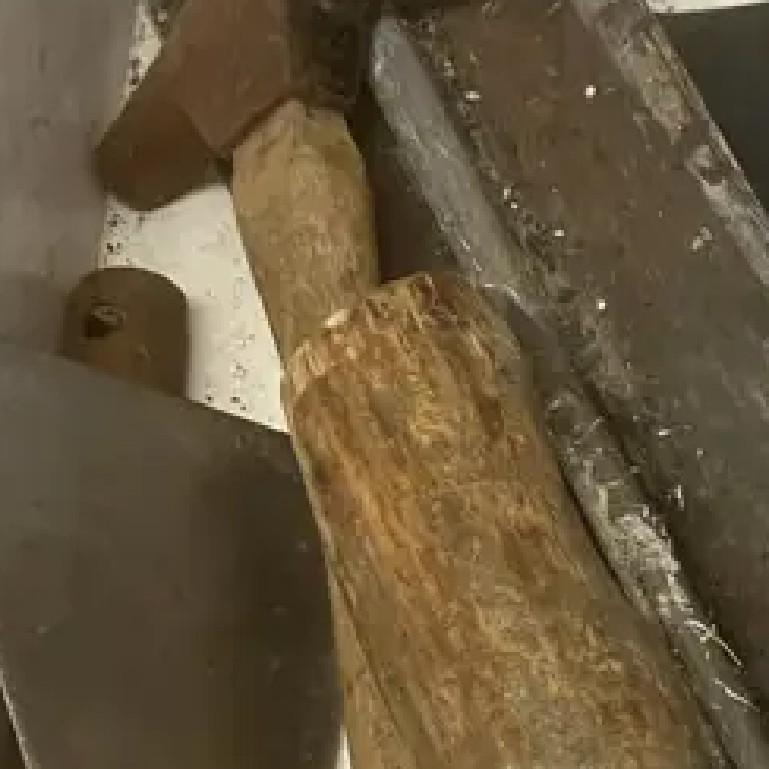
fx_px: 2614
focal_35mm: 104
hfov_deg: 16.3
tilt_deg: -59.6
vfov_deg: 16.6
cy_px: 662
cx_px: 823
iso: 100
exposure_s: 1/50
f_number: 1.8
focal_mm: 3.99
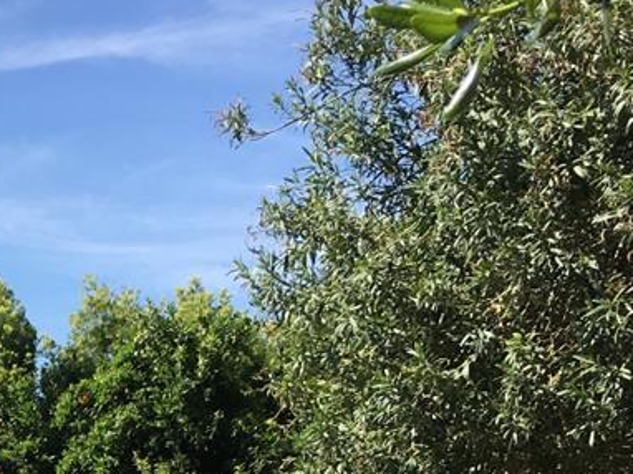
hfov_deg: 16.3
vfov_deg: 12.2
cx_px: -212
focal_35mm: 114
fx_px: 2083
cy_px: 767
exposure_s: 1/1148
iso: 25
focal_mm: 4.15
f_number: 2.2
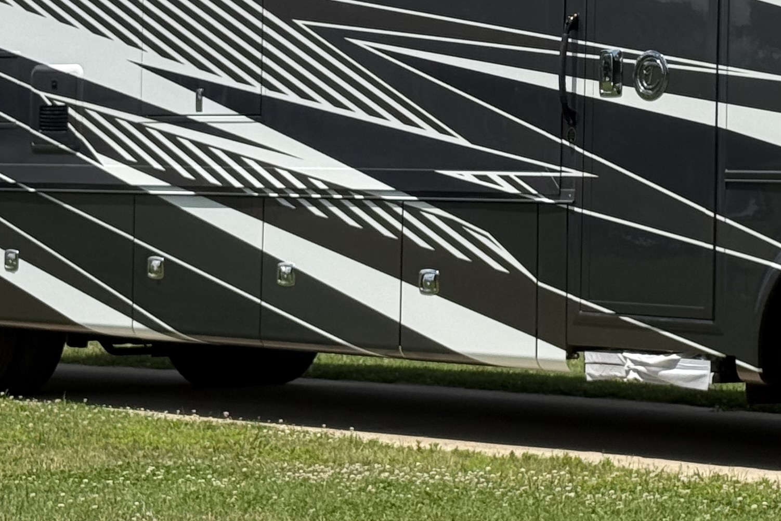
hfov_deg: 15.3
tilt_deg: +5.4
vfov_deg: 10.2
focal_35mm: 134
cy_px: 70
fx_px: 2907
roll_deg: +0.0
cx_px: 528
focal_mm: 6.76
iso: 64
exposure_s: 1/6536
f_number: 1.78
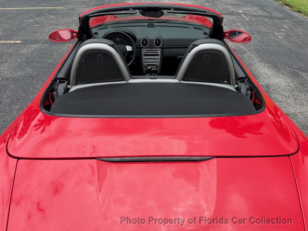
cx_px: 154
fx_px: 214
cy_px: 116
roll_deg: +0.5
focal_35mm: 24
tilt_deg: -38.9
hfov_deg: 71.6
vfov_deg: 56.8
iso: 80
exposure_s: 1/1464
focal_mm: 6.76
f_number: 1.78
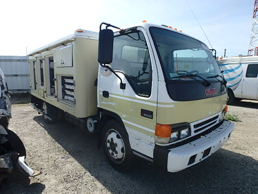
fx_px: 157
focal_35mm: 21
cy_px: 97
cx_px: 129
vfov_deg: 63.4
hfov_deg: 79.0
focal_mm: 3.7
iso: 125
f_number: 3.5
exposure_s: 1/1000
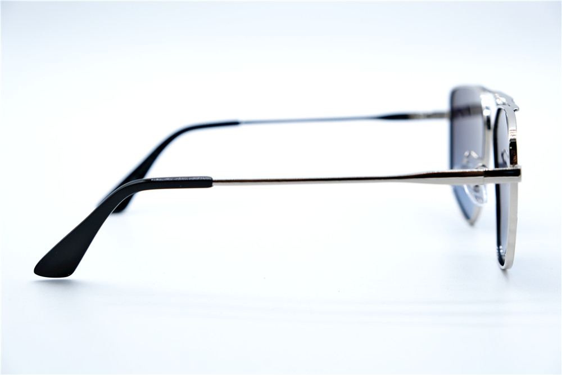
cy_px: 188
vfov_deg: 20.3
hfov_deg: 30.1
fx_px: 1046
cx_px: 281
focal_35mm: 67
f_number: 5.6
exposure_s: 1/160
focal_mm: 44.4
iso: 160
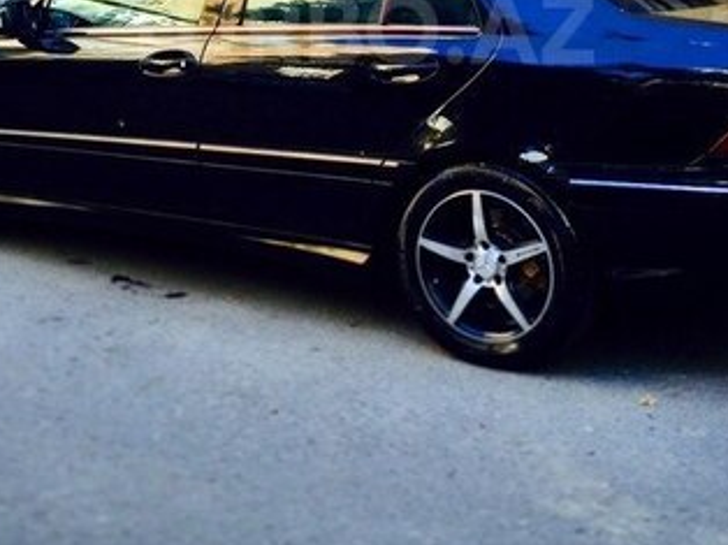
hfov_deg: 31.7
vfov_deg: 23.2
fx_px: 1282
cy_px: 29
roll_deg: -3.6
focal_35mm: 61
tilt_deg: -7.8
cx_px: 357
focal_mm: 4.15
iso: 32
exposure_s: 1/100
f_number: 2.2
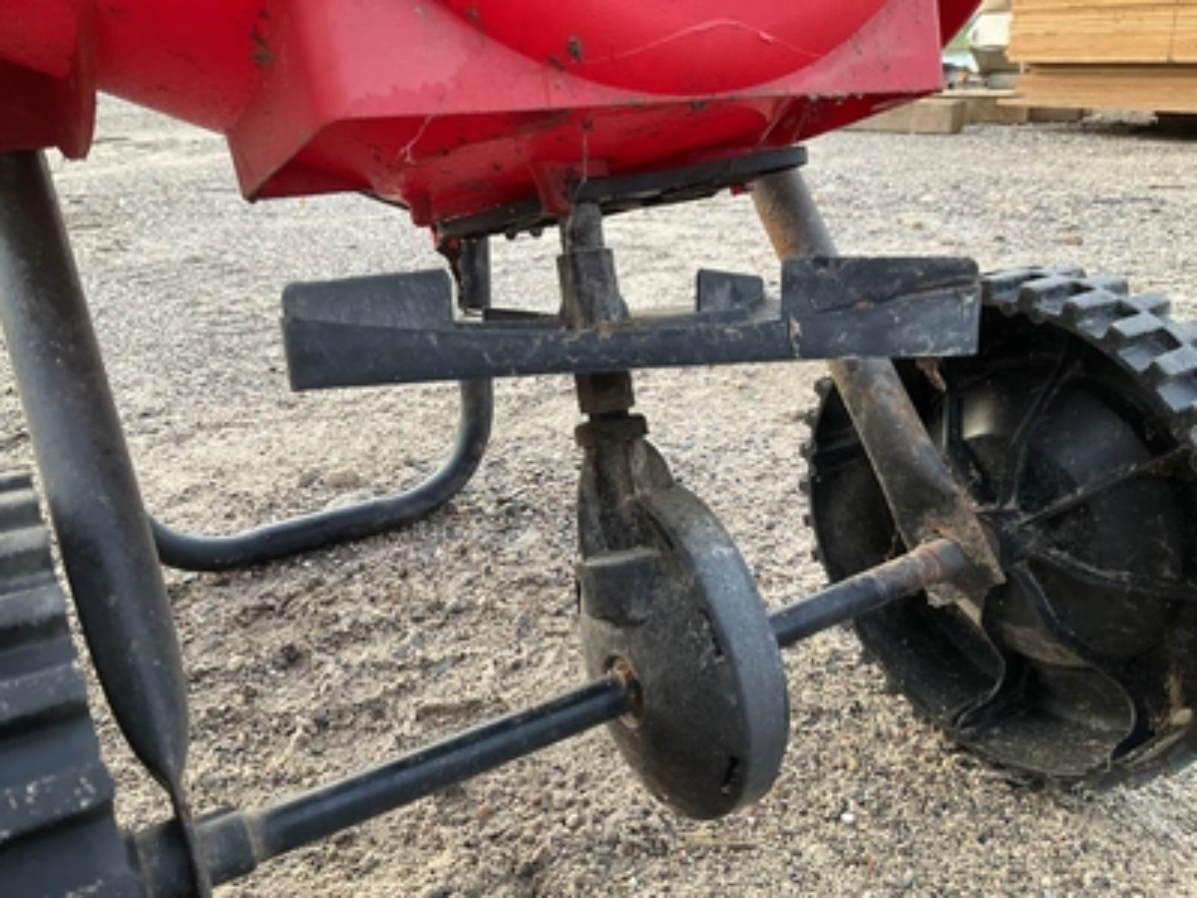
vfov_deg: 48.2
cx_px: 598
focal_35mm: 29
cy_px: 449
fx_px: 1003
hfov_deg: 61.7
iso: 64
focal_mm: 3
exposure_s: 1/65
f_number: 1.8
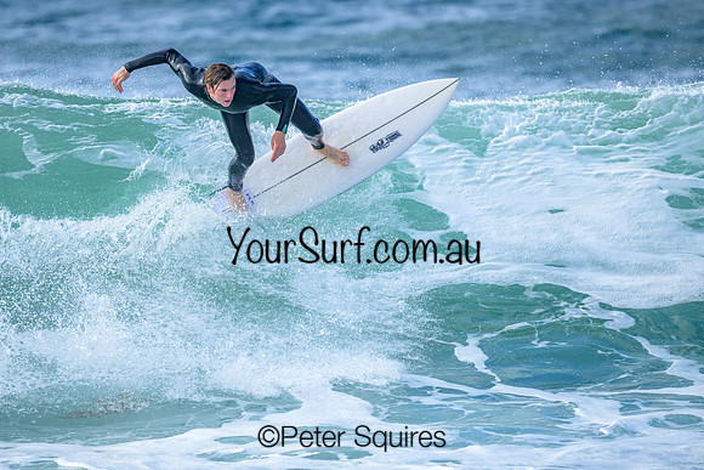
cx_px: 250
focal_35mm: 1098
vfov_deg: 1.3
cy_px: 311
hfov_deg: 1.9
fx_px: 21475
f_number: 6.3
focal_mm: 800
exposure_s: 1/2000
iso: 500
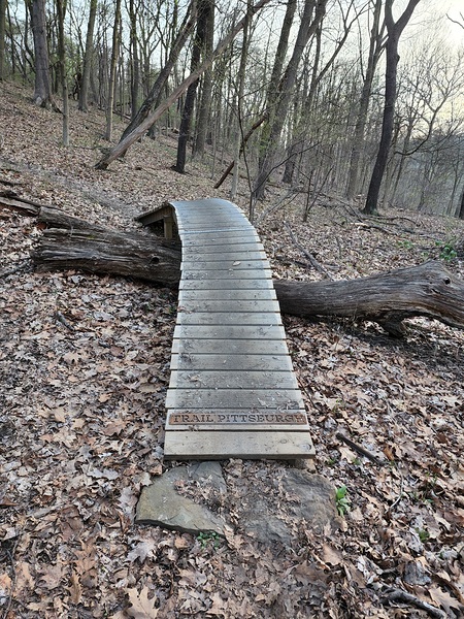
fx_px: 411
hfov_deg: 58.9
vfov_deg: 73.9
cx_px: 232
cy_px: 310
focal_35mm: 23
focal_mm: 6.4
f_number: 1.8
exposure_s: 1/182
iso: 200
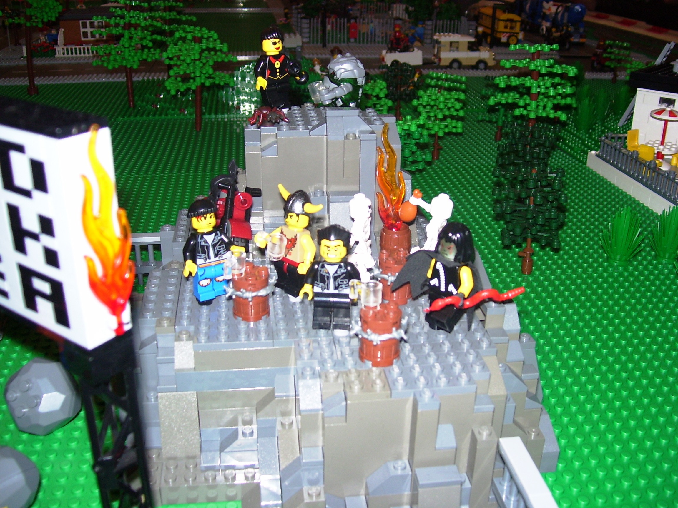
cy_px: 254
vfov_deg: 39.7
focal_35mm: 36
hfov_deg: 51.4
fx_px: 705
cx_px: 339
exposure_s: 1/60
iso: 80
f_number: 2.7
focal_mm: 6
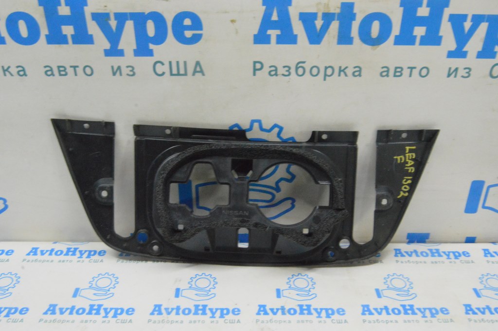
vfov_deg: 38.3
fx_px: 477
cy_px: 166
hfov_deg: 55.1
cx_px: 249
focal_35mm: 34
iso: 6400
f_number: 20
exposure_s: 1/20
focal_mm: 23
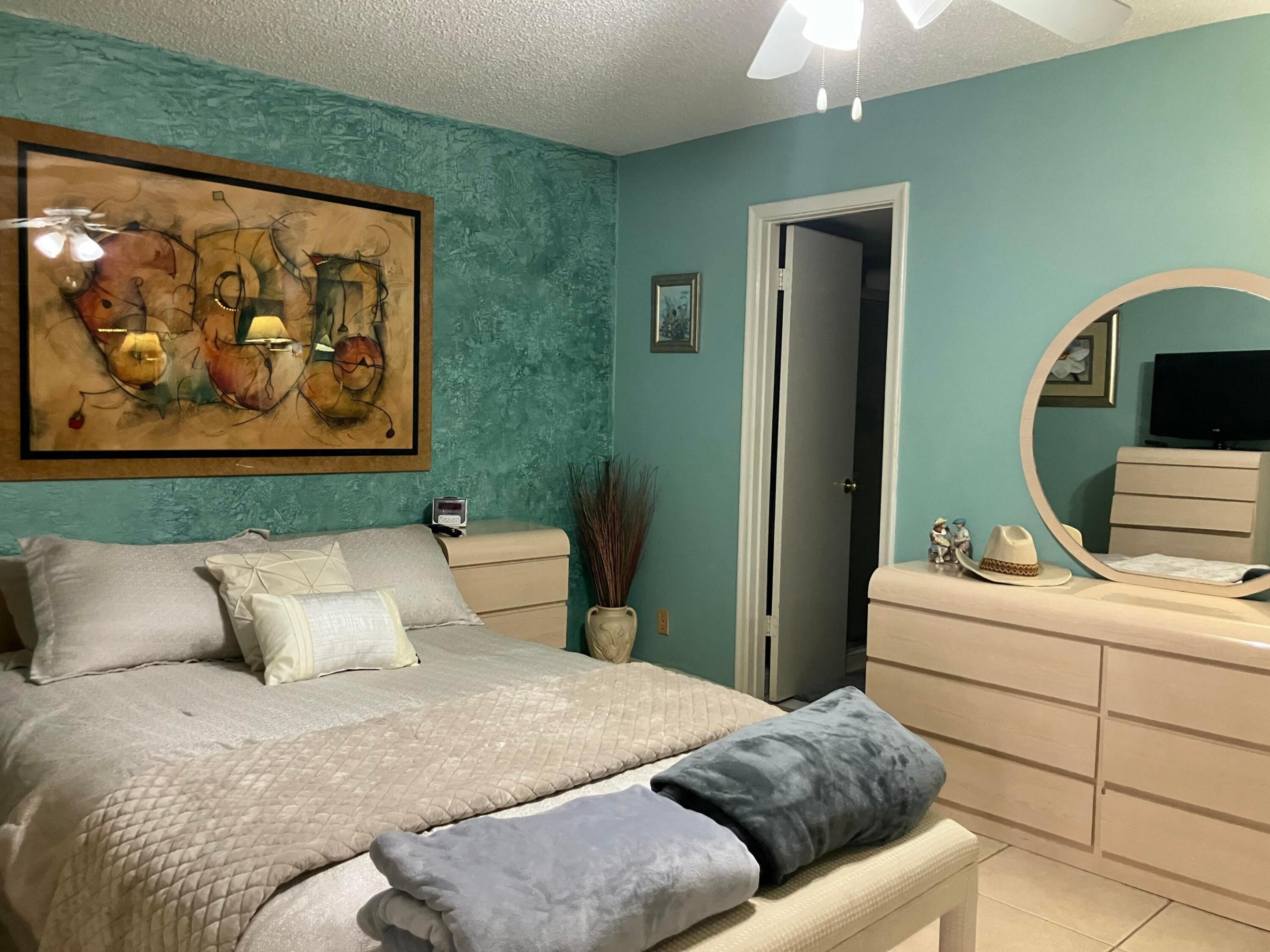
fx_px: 1027
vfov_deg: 49.7
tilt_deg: -4.8
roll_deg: -2.3
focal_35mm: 28
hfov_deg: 63.4
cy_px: 476
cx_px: 635
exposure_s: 1/60
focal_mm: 3.99
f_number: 1.8
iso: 320
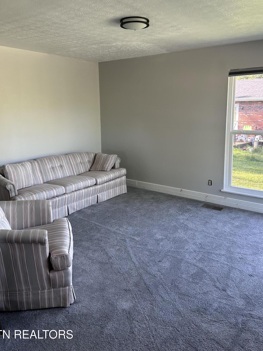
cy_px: 148
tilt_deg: -7.6
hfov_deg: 49.7
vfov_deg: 63.1
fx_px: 284
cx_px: 140
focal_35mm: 28
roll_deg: -0.7
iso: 100
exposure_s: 1/121
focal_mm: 6.86
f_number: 1.78
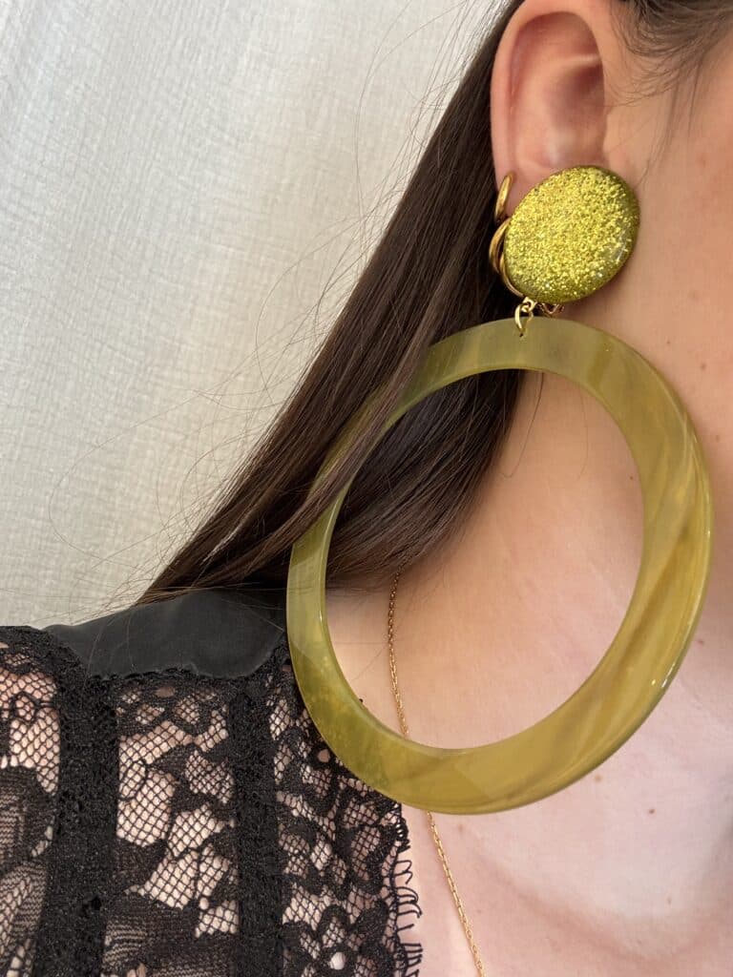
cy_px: 488
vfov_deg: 60.0
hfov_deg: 46.8
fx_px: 847
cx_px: 366
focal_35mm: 30
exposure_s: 1/50
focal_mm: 2.69
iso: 80
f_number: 1.9
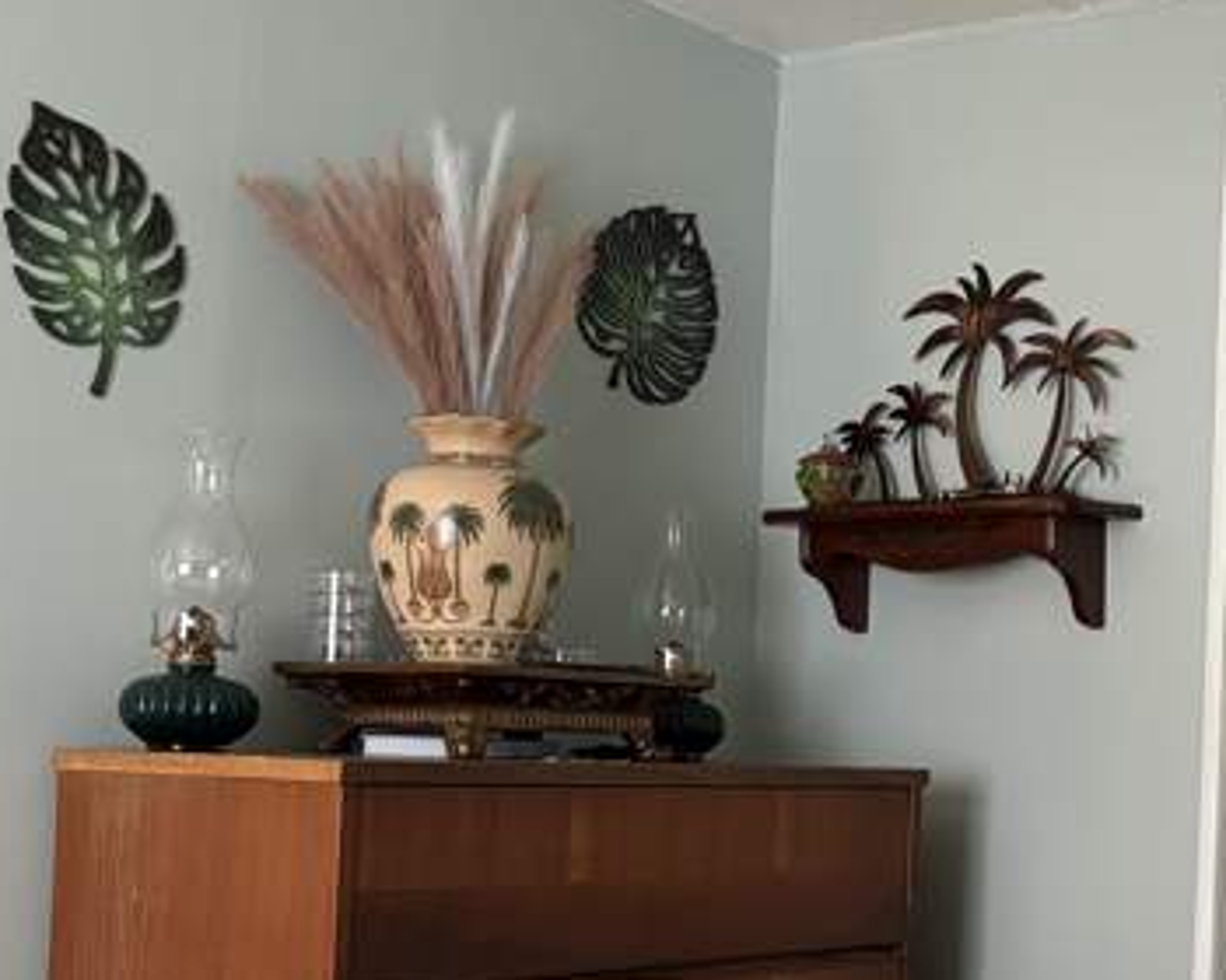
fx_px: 2105
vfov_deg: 26.0
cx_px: 1187
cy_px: 704
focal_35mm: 58
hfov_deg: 30.5
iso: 320
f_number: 1.6
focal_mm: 5.96
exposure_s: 1/60
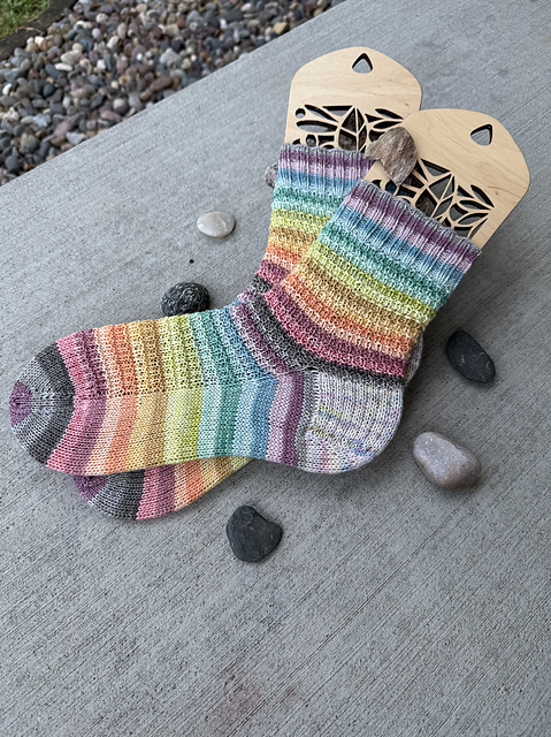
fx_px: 510
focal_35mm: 24
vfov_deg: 71.6
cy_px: 368
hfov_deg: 56.8
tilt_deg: -60.7
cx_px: 276
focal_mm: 6.76
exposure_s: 1/967
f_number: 1.78
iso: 80
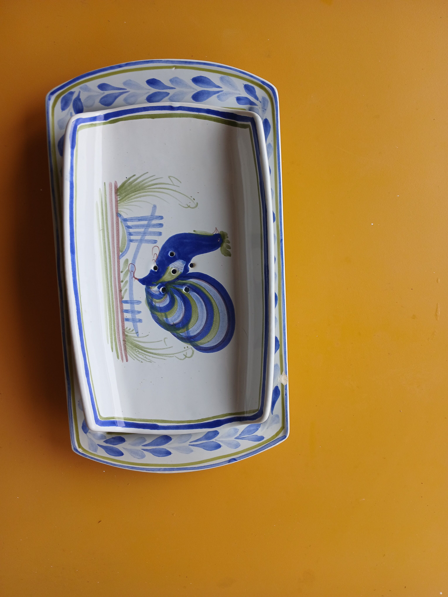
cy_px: 298
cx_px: 224
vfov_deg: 67.3
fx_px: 449
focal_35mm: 26
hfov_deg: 53.1
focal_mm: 3.98
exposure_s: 1/100
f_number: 1.8
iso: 32
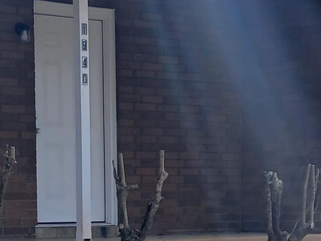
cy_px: 327
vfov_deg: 12.0
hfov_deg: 16.2
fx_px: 1113
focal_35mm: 120
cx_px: 46
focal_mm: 3.98
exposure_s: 1/368
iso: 20
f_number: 1.8
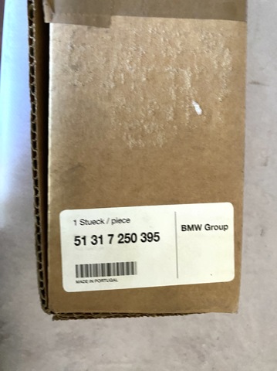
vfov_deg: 69.4
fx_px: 267
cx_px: 138
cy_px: 186
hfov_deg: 54.8
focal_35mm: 25
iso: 640
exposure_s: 1/30
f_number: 1.8
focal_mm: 4.25
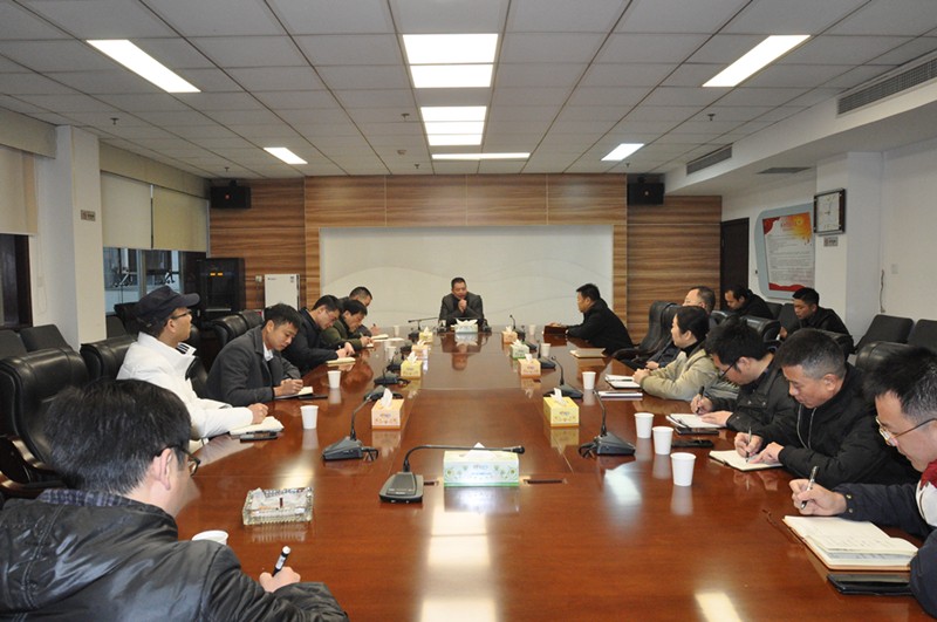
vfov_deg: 36.8
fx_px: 936
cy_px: 311
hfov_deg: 53.2
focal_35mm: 36
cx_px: 468
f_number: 7.1
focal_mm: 24
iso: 2000
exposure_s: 1/200
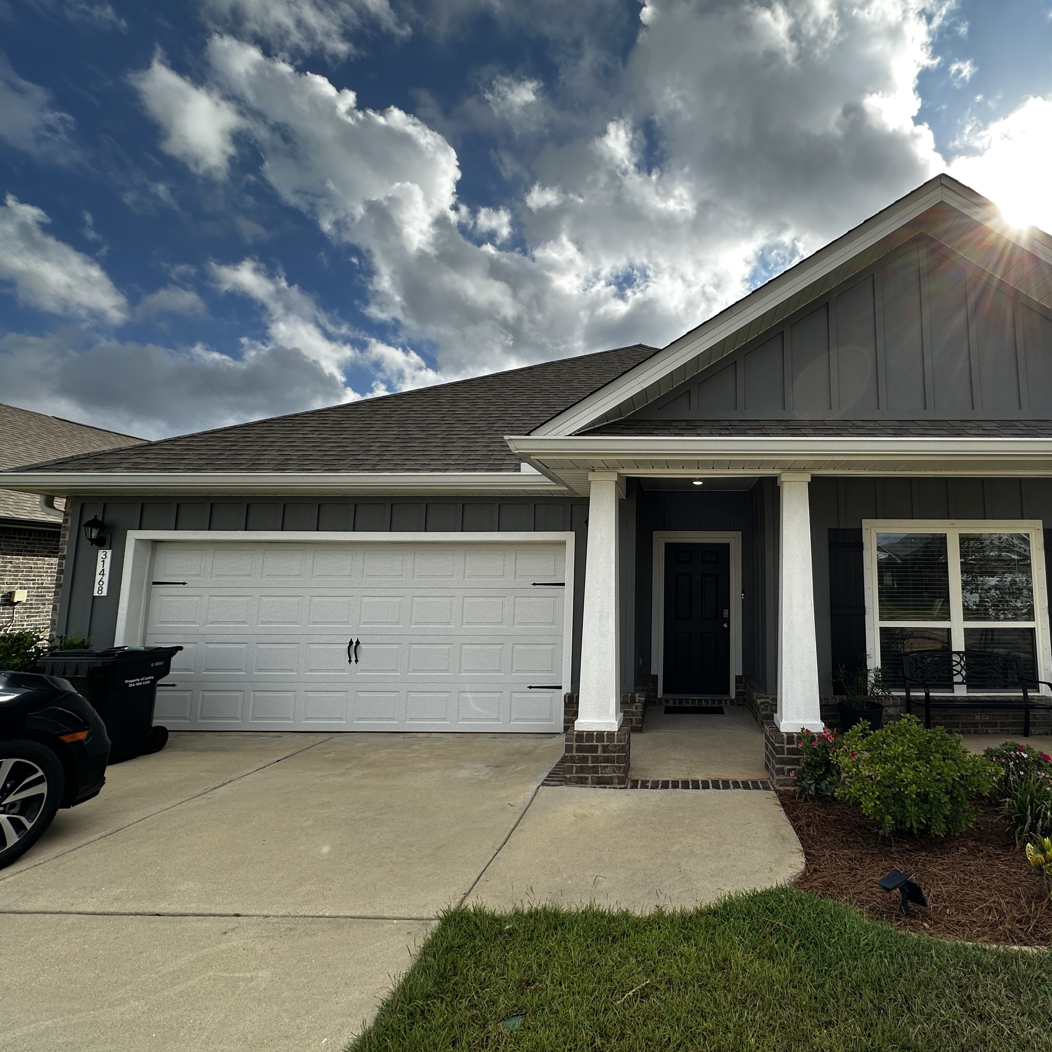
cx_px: 677
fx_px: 585
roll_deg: -1.0
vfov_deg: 84.0
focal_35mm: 17
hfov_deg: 81.9
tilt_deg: +7.0
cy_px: 523
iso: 40
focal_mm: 2.22
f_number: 2.2
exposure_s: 1/1182
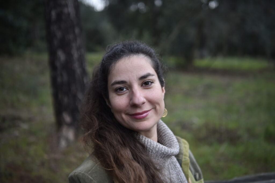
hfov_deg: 41.1
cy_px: 92
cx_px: 138
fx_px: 367
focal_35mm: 48
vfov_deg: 28.1
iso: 200
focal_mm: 48
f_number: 2.8
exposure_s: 1/20
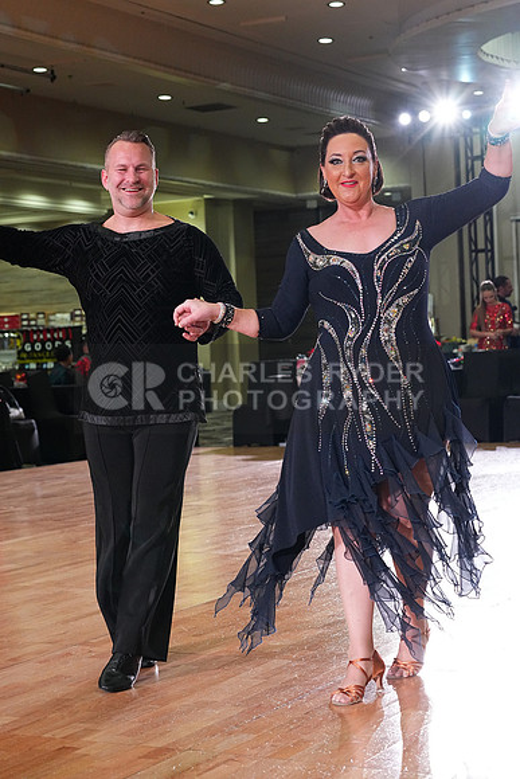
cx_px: 260
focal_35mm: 70
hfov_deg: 19.5
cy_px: 390
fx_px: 1516
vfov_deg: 28.8
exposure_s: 1/320
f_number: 5.6
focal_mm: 70
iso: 5000
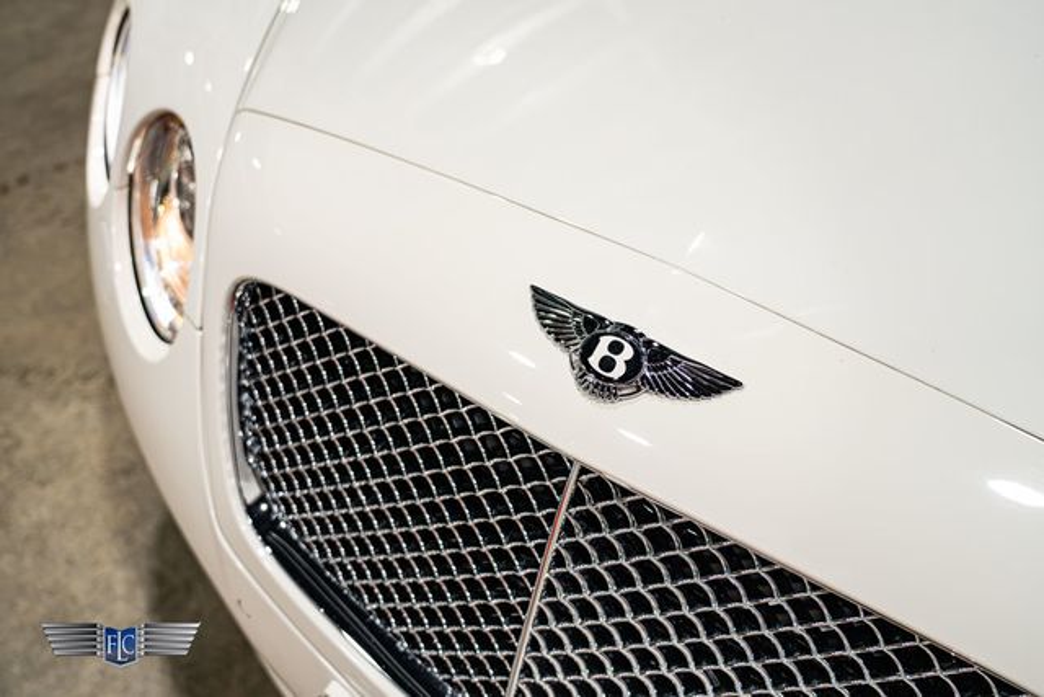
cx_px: 522
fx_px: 1073
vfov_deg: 36.0
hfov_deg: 51.9
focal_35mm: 37
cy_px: 348
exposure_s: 1/100
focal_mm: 37
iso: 1250
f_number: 4
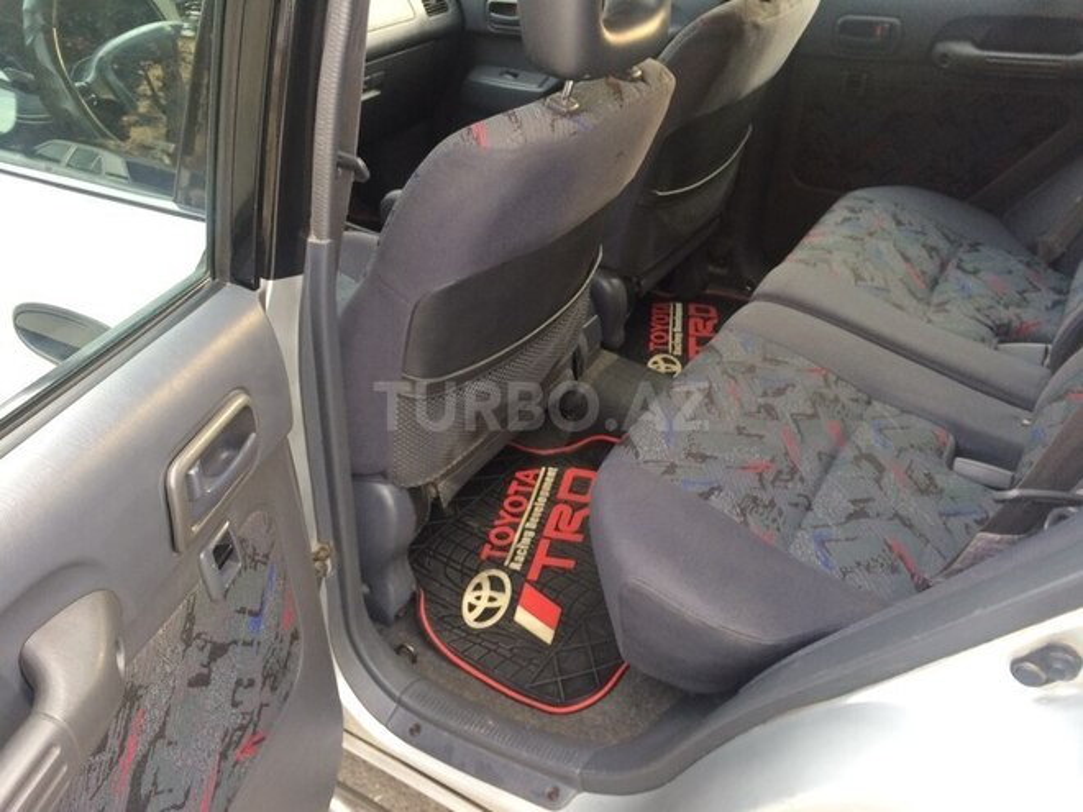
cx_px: 542
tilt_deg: -36.2
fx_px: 907
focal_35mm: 29
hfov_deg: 61.7
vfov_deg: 48.2
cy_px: 406
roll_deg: +2.9
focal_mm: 4.15
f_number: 2.2
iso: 40
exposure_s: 1/33
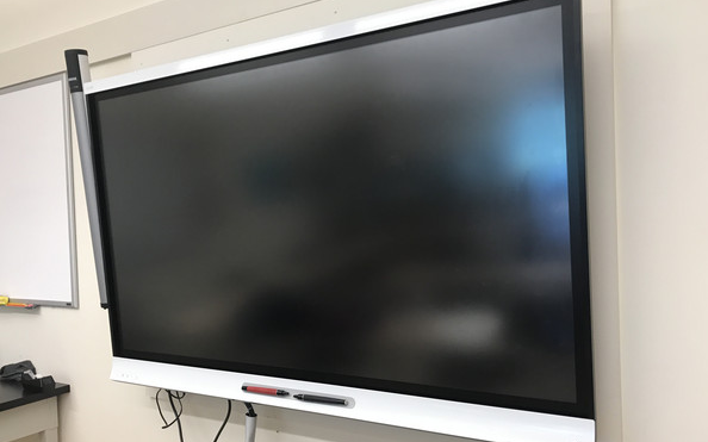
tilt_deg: -1.2
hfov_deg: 59.7
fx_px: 617
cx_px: 343
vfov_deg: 39.4
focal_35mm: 32
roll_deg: +2.9
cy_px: 244
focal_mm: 3.99
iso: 40
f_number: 1.8
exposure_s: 1/24
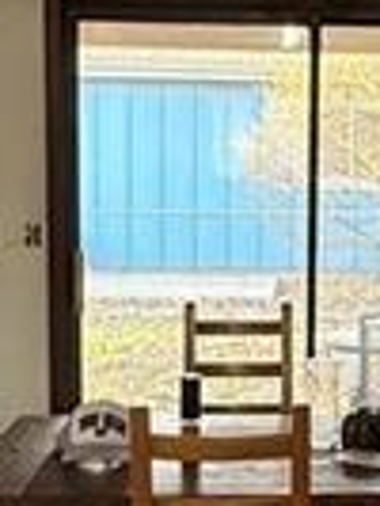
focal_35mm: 81
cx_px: 365
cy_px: 297
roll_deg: -0.9
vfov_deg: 24.1
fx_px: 1184
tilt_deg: -6.2
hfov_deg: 17.9
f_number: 2.2
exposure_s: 1/60
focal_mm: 2.22
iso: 200
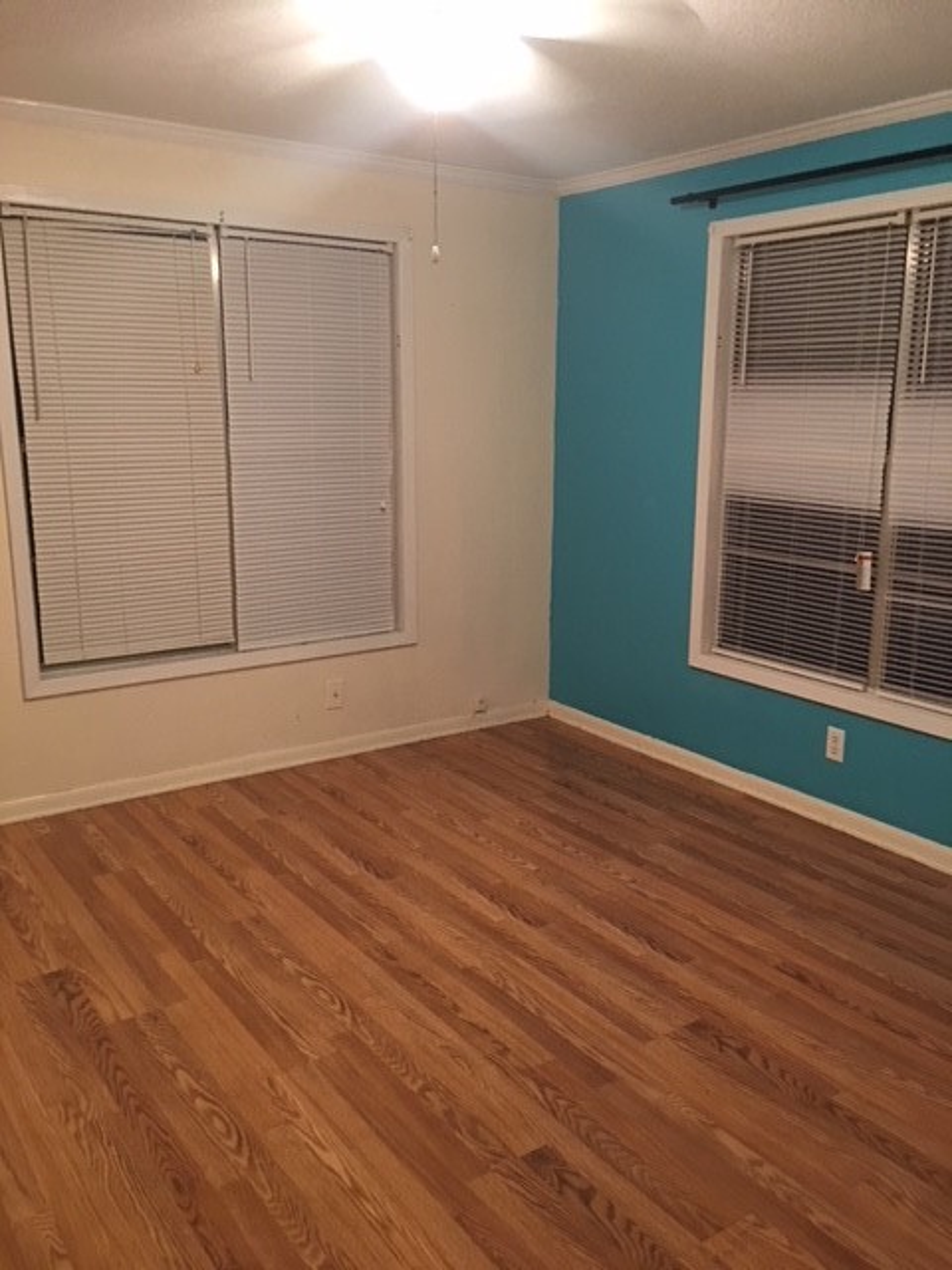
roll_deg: -0.1
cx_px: 476
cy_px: 635
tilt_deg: -10.0
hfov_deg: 48.2
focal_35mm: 29
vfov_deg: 61.7
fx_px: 1063
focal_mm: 4.15
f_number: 2.2
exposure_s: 1/4
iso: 64
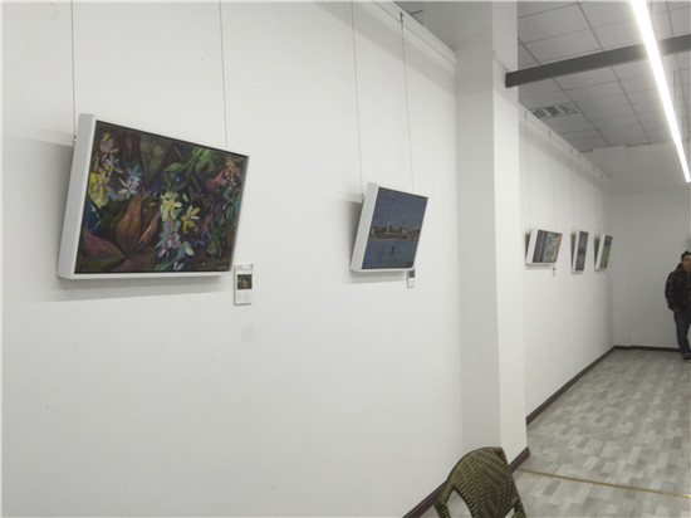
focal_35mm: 29
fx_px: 579
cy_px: 259
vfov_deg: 48.2
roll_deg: +1.2
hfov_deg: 61.7
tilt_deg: -0.4
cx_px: 346
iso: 50
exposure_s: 1/100
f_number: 2.2
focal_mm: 4.15
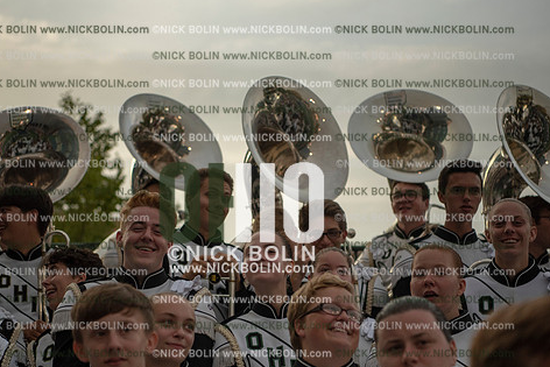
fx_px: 1314
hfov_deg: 23.6
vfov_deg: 15.9
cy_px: 218
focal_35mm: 86
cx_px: 241
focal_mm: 70
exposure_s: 1/4000
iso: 800
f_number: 3.2
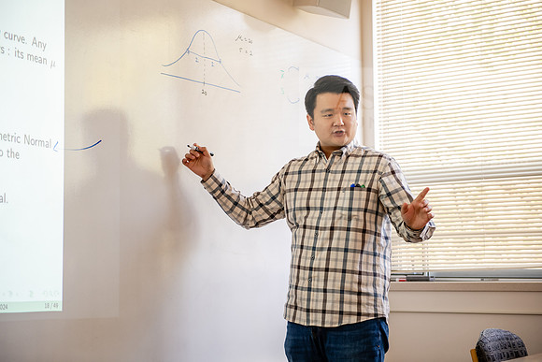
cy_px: 181
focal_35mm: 62
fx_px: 934
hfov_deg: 32.4
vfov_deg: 21.9
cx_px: 271
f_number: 3.2
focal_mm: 62
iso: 1250
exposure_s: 1/200
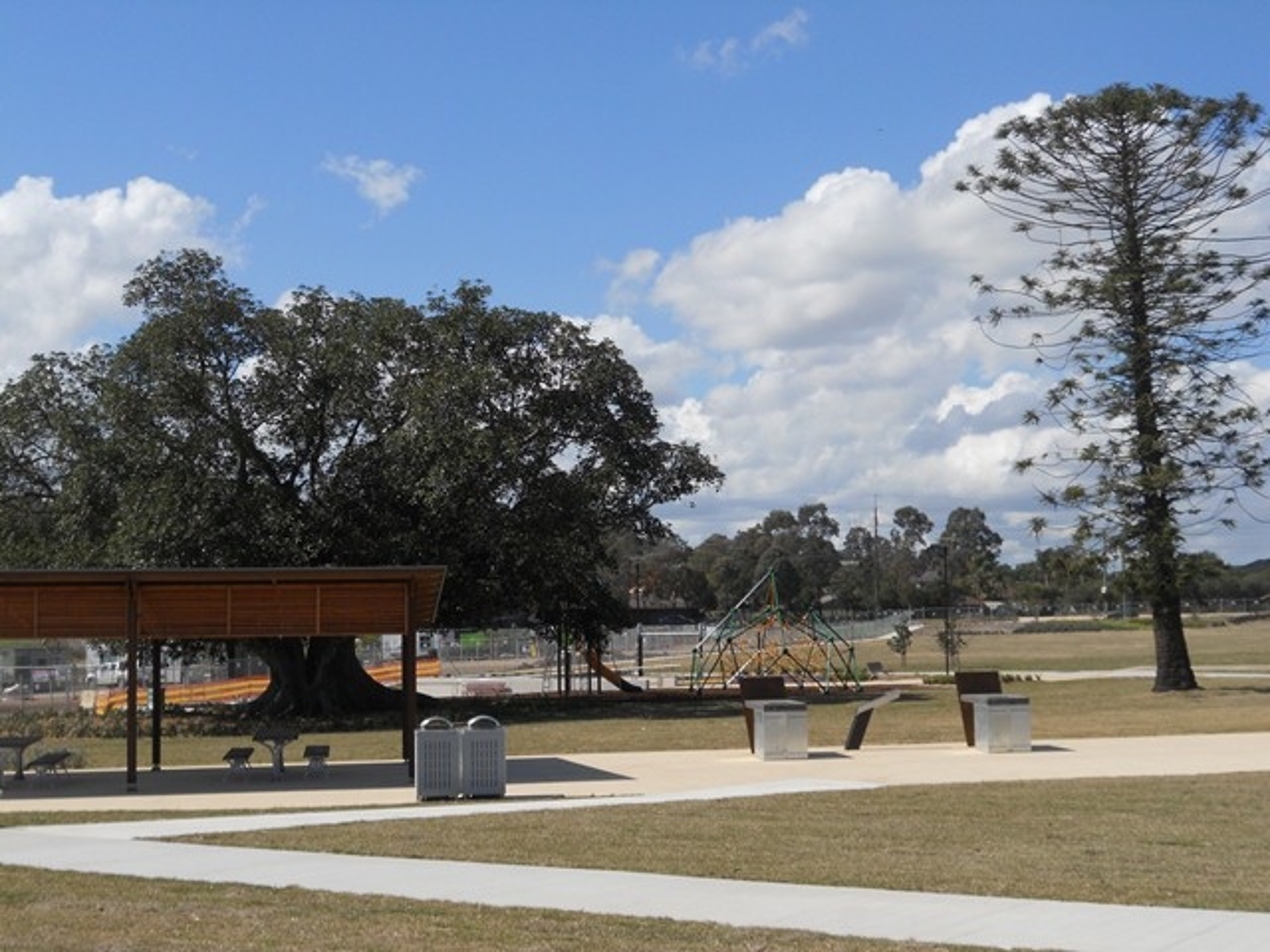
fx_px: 1981
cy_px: 476
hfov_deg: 35.5
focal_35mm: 54
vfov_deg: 27.0
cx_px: 635
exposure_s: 1/800
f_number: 4.8
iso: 80
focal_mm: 9.8
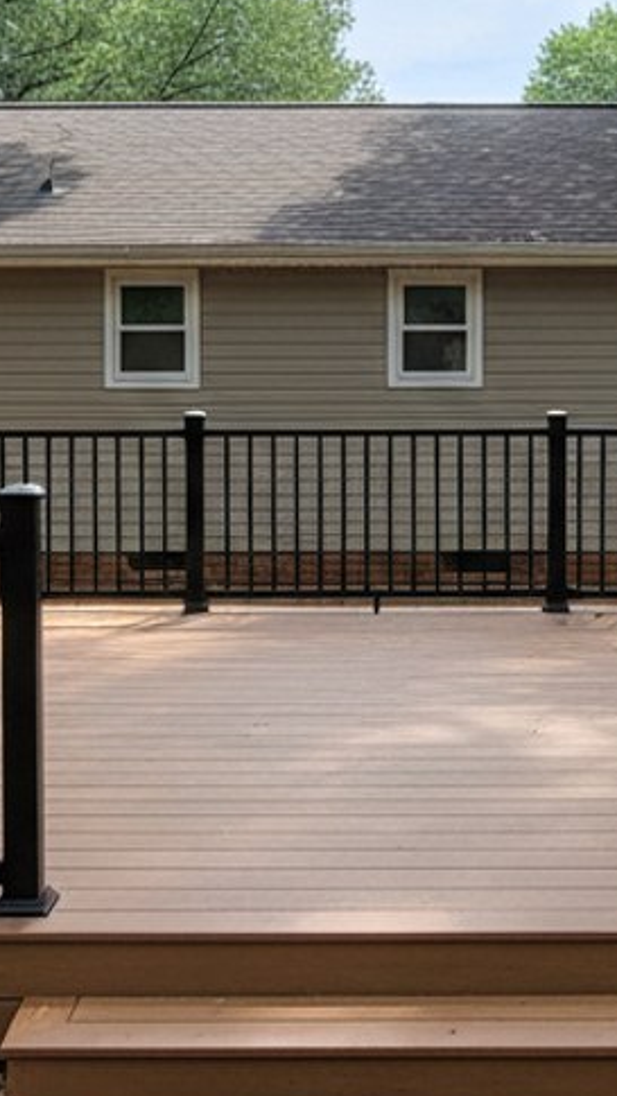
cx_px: 366
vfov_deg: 33.6
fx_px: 1802
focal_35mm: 62
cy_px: 386
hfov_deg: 19.4
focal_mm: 6.4
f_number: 1.8
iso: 593
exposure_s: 1/1244
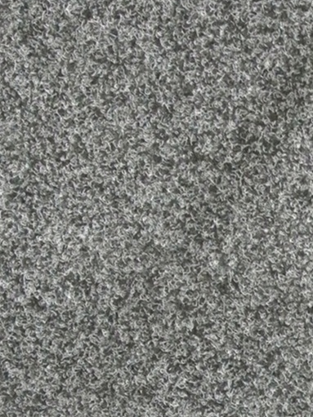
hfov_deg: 12.4
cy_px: 505
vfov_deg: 16.0
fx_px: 1423
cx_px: 306
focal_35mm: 118
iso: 1800
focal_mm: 14
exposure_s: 1/30
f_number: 4
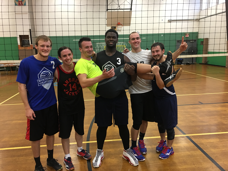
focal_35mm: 29
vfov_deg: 48.2
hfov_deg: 61.7
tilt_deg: -10.3
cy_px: 86
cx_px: 114
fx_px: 191
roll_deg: +1.0
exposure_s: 1/15
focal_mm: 4.15
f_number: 2.2
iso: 64
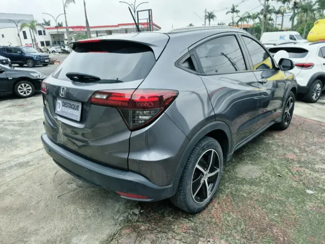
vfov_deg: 58.9
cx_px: 162
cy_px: 122
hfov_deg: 73.9
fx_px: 216
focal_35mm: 23
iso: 25
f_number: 1.8
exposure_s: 1/584
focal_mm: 5.4
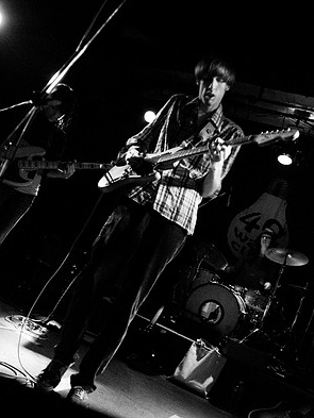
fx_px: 399
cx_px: 156
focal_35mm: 33
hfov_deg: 43.0
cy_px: 207
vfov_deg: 55.3
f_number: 2.8
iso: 1250
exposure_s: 1/25
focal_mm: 20
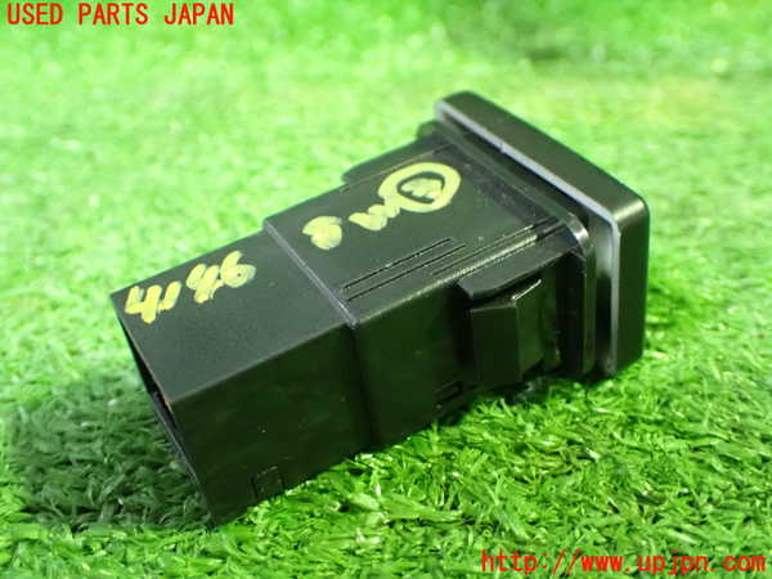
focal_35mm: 41
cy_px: 290
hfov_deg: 45.8
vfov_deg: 35.1
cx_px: 386
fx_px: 914
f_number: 2.8
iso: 1600
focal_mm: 7.31
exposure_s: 1/25
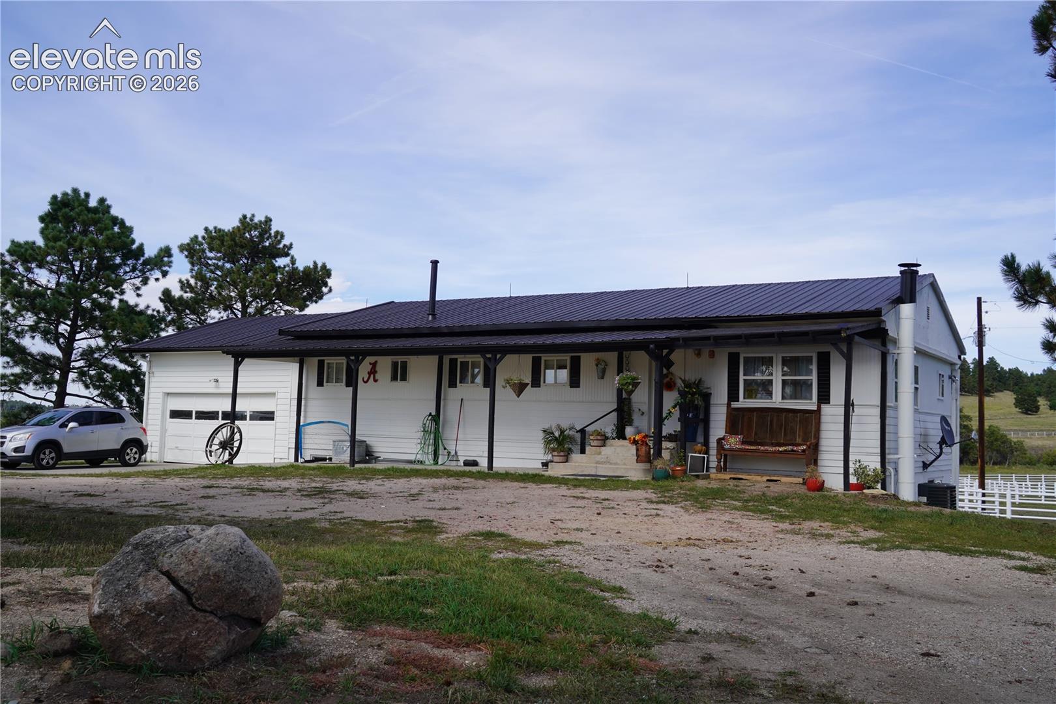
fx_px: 968
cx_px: 528
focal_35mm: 33
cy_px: 352
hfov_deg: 57.2
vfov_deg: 40.0
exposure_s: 1/125
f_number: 9
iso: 100
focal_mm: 33
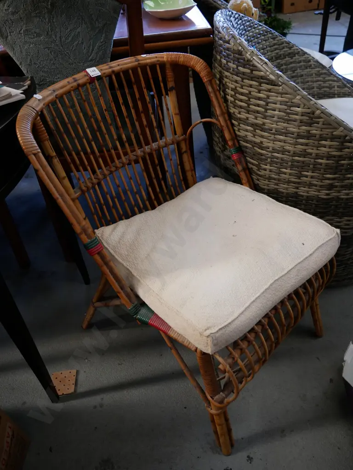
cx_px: 176
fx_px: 381
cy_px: 235
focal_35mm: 28
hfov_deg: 49.7
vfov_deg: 63.4
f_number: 4
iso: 500
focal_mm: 14
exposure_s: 1/60
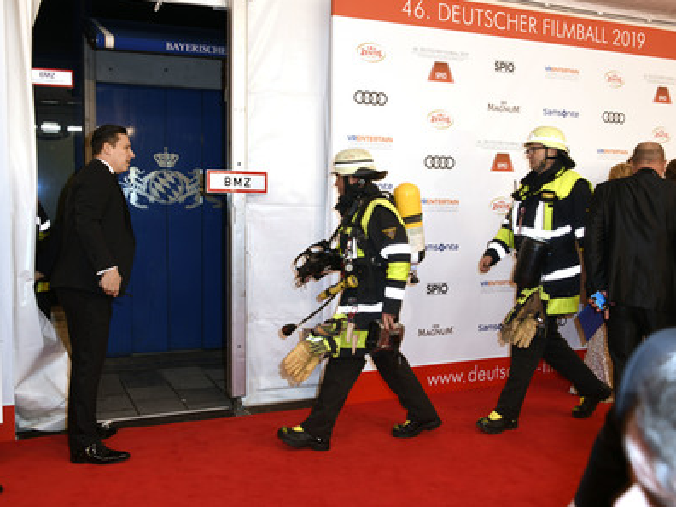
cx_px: 341
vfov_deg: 40.7
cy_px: 253
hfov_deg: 52.6
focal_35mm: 35
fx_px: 683
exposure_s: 1/160
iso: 250
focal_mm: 32
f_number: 6.3
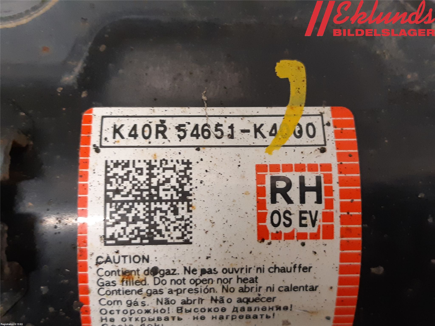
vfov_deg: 53.1
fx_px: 327
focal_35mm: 26
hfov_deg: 67.3
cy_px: 163
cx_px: 218
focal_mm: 3.93
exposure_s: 1/50
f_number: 1.7
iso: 250
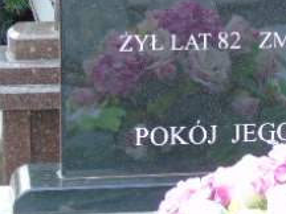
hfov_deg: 10.7
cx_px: 274
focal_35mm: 184
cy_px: 9
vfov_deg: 8.0
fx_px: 1520
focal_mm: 11
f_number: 4.5
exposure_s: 1/50
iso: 80
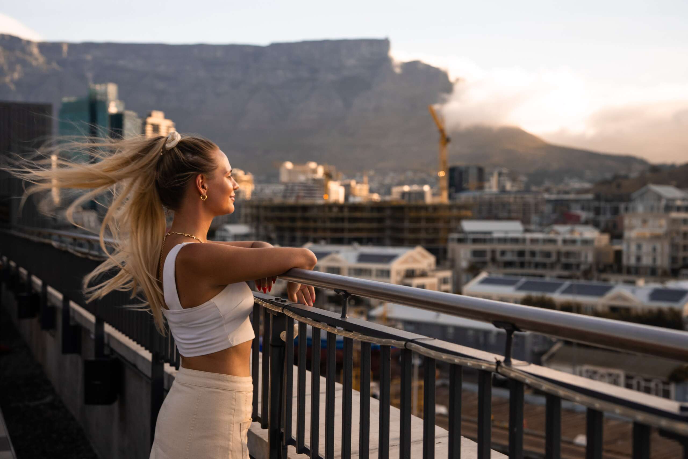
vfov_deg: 27.0
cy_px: 230
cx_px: 344
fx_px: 956
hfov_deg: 39.6
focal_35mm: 50
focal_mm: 50
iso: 1600
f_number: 4
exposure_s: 1/160
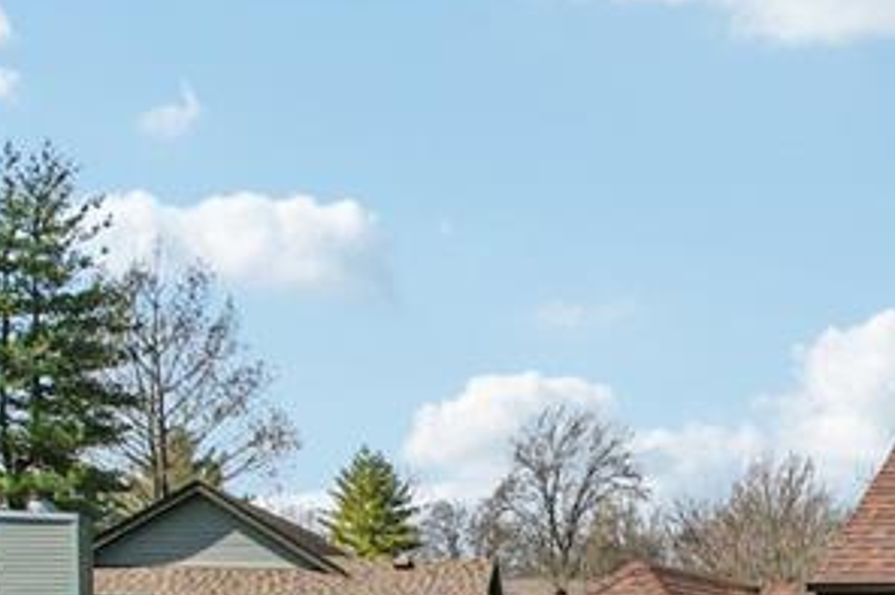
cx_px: 1361
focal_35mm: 76
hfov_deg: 21.9
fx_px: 1888
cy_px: 997
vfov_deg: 15.8
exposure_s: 1/4000
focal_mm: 8.4
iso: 100
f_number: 2.8
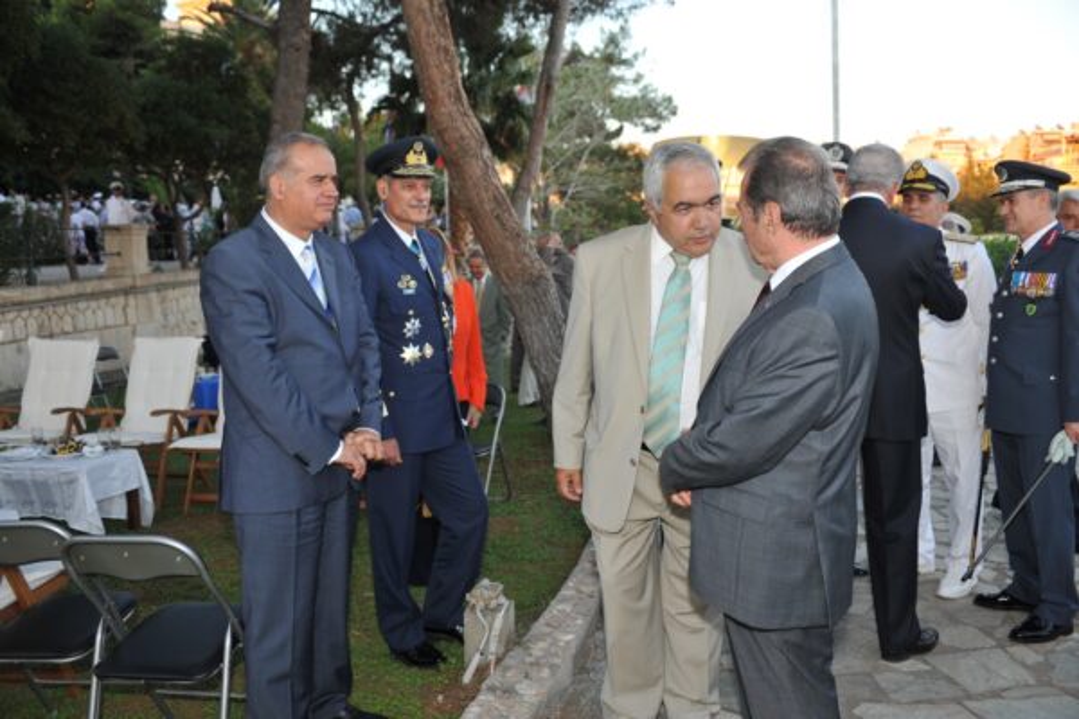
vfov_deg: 42.3
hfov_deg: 60.3
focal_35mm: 31
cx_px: 540
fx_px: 929
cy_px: 360
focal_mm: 31
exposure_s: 1/160
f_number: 4.5
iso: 400
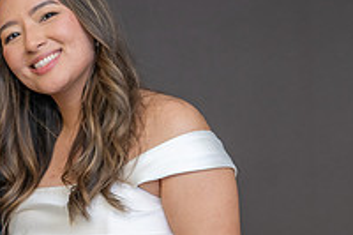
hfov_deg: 11.8
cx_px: 69
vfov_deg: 7.9
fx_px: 1705
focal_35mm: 174
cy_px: 197
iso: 400
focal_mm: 60
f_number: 4
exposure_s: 1/50
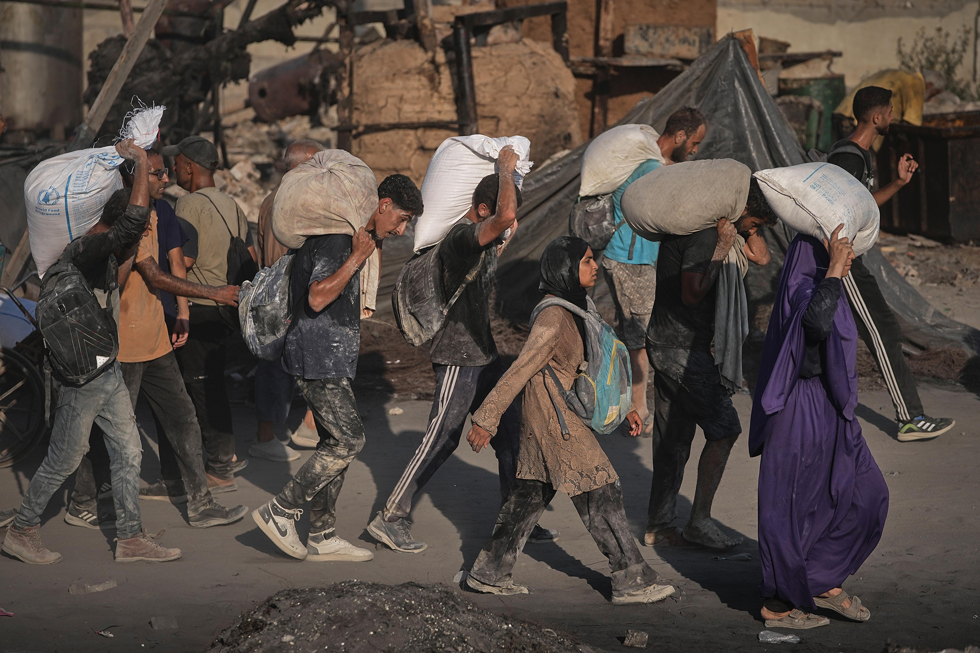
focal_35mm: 142
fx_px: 3865
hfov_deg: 14.5
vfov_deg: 9.7
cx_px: 490
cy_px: 326
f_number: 4
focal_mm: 142
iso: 250
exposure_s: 1/6400
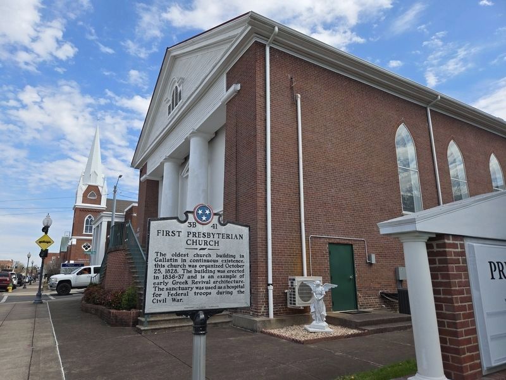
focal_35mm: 23
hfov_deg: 73.9
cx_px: 253
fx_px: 336
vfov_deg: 58.9
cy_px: 190
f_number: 1.8
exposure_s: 1/1501
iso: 25
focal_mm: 5.4
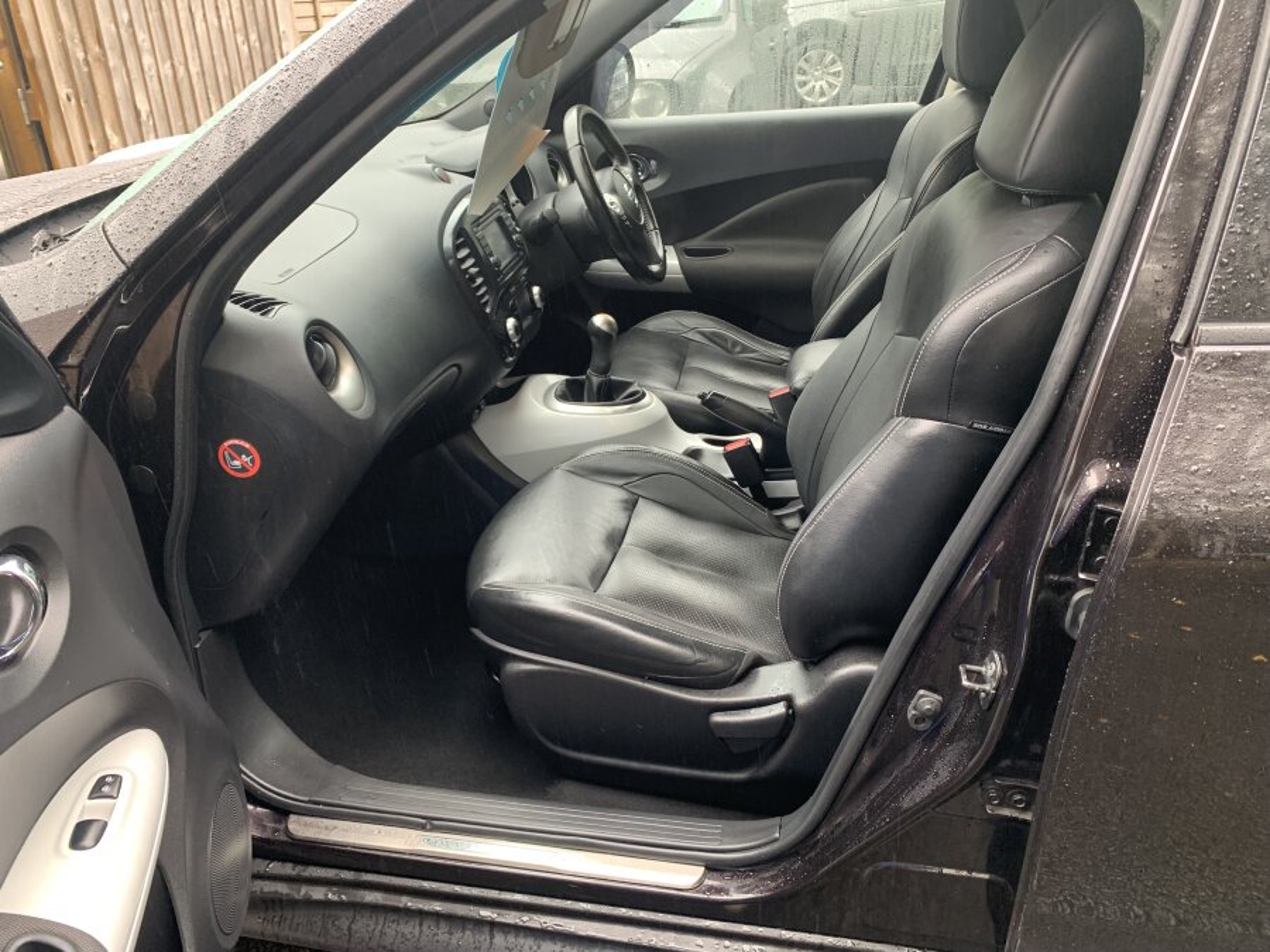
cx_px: 635
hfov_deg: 67.3
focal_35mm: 26
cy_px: 476
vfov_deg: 53.1
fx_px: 954
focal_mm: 4.25
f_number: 1.8
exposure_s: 1/60
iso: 100
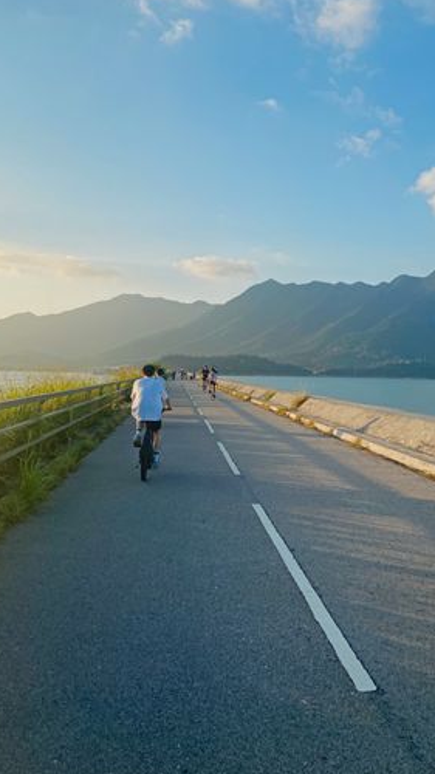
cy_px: 390
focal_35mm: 29
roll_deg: +0.8
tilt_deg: +2.3
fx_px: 595
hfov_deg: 40.2
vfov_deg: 66.1
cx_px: 215
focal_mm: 4.25
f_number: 1.8
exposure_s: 1/1996
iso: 32
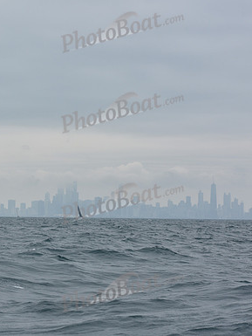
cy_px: 168
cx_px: 17
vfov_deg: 17.0
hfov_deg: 12.7
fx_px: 1125
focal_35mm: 116
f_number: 9
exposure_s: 1/800
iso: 250
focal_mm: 80
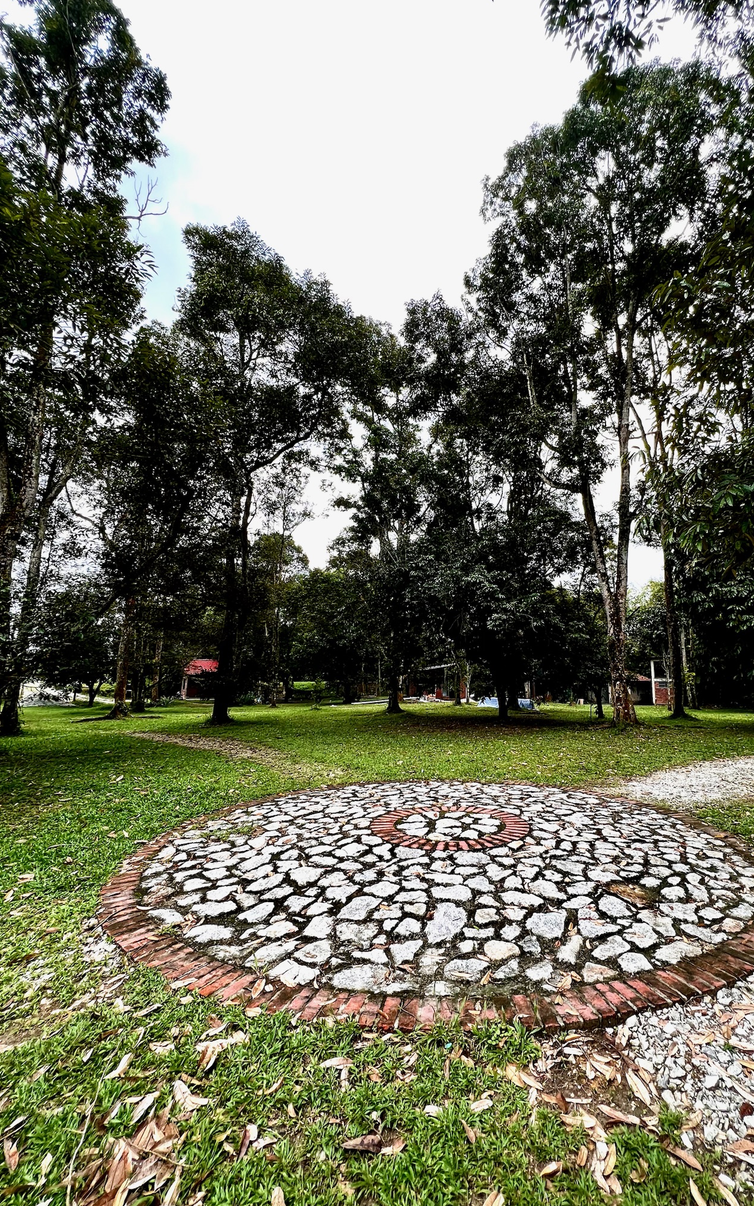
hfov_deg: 77.8
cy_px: 598
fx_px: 460
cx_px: 448
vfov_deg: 105.3
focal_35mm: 14
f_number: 1.8
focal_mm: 1.57
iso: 32
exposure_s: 1/199
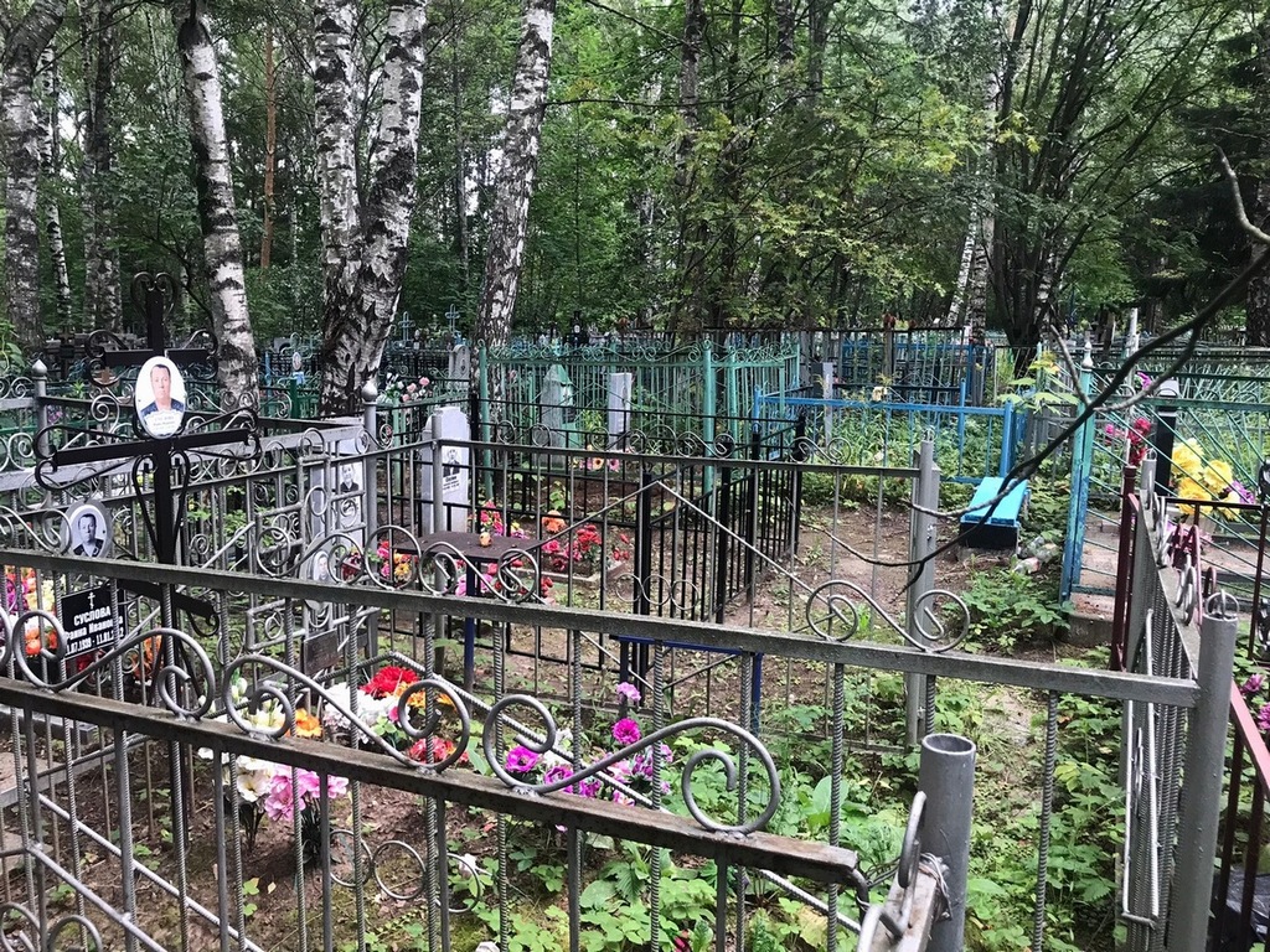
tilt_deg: -7.7
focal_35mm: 28
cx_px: 635
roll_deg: -2.9
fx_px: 1027
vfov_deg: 49.7
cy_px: 476
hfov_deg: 63.4
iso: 25
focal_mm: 3.99
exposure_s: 1/33
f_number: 1.8
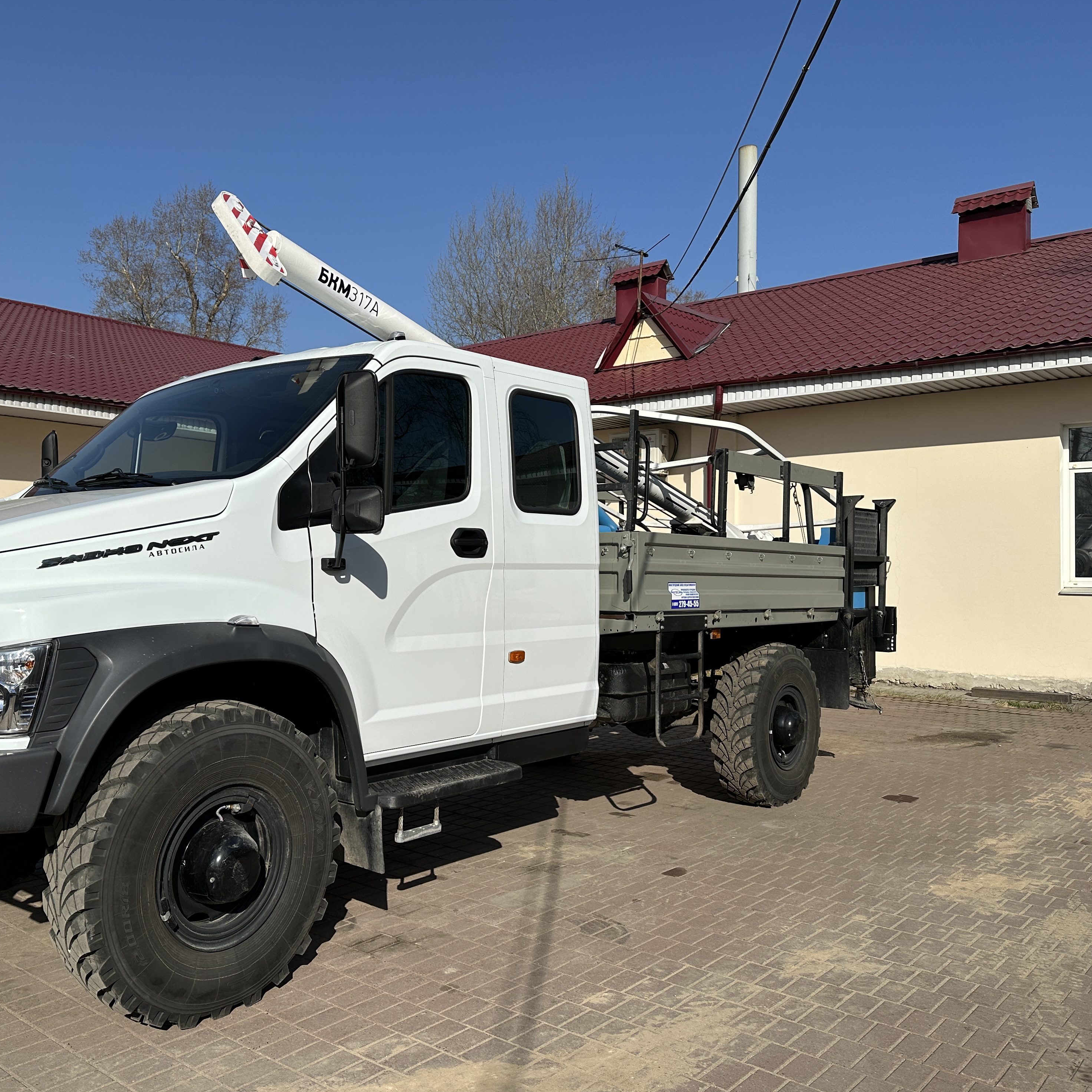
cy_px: 546
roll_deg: -0.3
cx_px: 403
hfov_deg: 54.9
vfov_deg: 55.6
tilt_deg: +1.4
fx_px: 1035
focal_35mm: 29
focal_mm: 6.86
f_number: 1.78
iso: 80
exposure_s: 1/8197
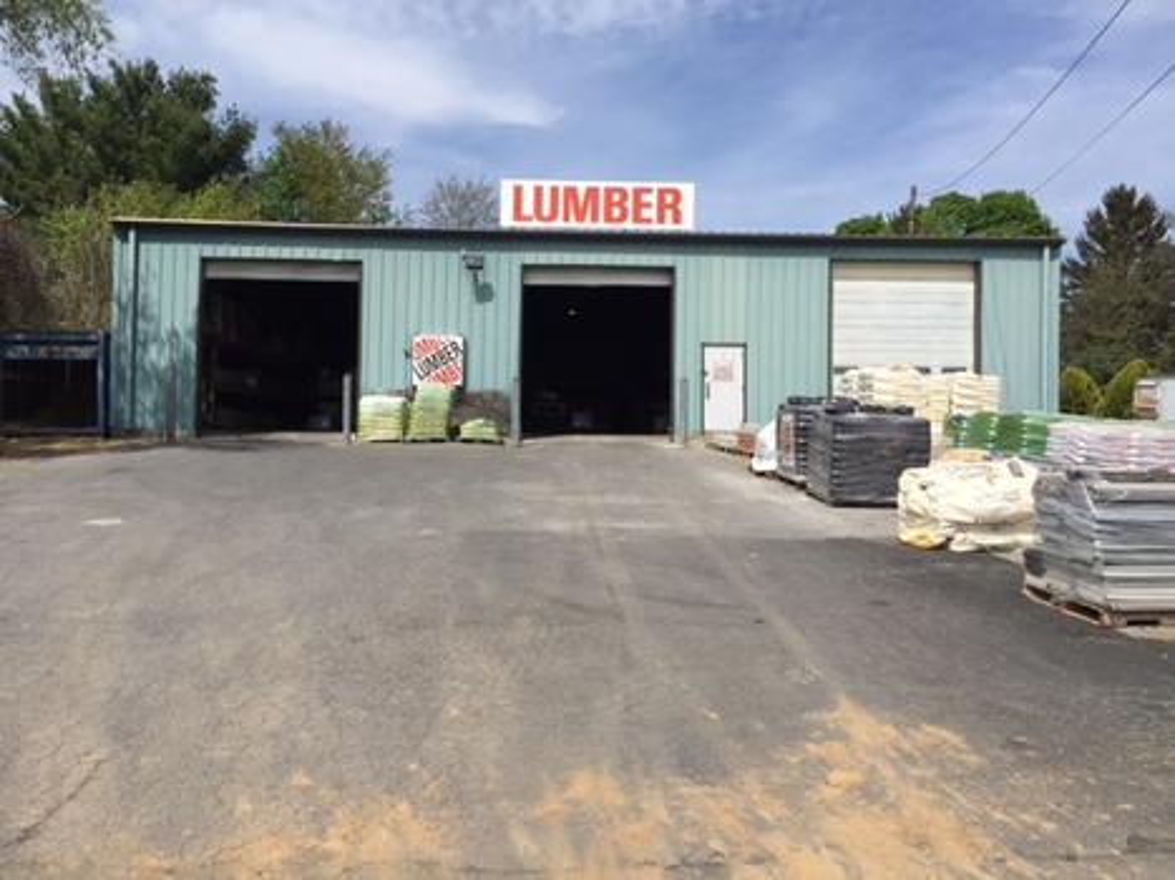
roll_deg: -0.2
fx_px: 984
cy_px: 440
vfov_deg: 48.2
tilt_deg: +1.5
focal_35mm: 29
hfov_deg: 61.7
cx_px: 588
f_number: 2.2
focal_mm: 4.15
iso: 32
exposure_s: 1/3049
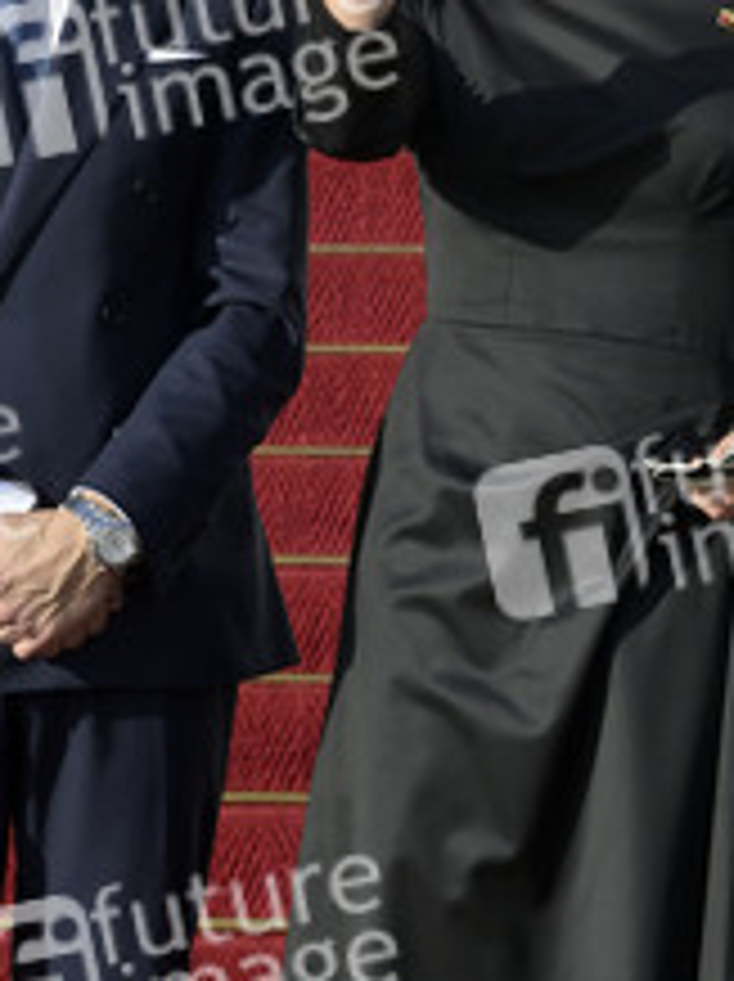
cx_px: 297
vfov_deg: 4.9
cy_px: 288
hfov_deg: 3.7
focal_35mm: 406
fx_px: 11501
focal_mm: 230
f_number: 16
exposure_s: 1/200
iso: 400
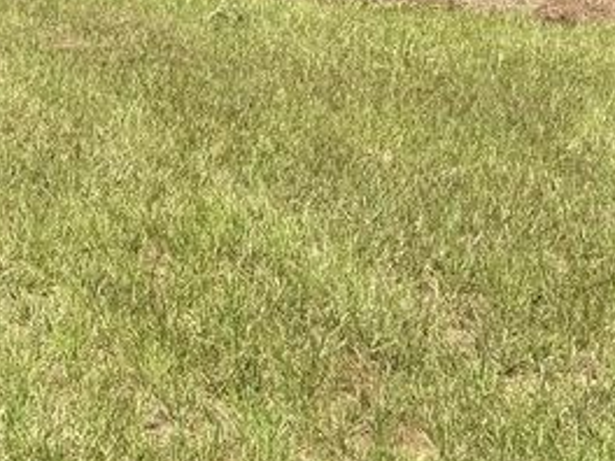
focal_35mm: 101
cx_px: -571
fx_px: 1794
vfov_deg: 14.1
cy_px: -137
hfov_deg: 15.8
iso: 50
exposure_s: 1/2538
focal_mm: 5.96
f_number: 1.6
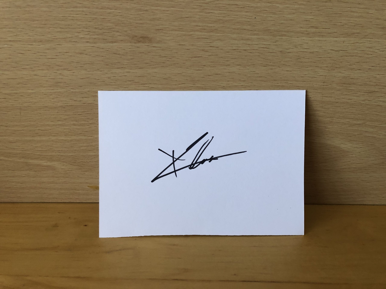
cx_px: 193
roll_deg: -2.2
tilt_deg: -25.2
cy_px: 144
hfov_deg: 63.4
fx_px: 312
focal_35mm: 28
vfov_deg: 49.7
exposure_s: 1/15
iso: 80
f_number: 1.8
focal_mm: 3.99
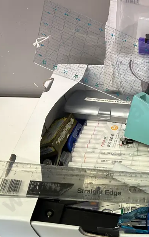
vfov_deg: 46.8
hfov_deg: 28.0
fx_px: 273
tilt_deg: -41.9
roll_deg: +1.3
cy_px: 92
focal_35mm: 42
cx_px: 162
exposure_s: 1/100
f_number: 1.78
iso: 125
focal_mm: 6.86
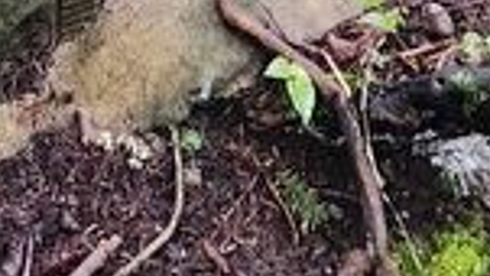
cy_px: -607
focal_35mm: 133
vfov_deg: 7.7
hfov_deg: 16.1
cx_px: 253
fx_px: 1728
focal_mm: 6.4
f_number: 1.8
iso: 800
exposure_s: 1/120
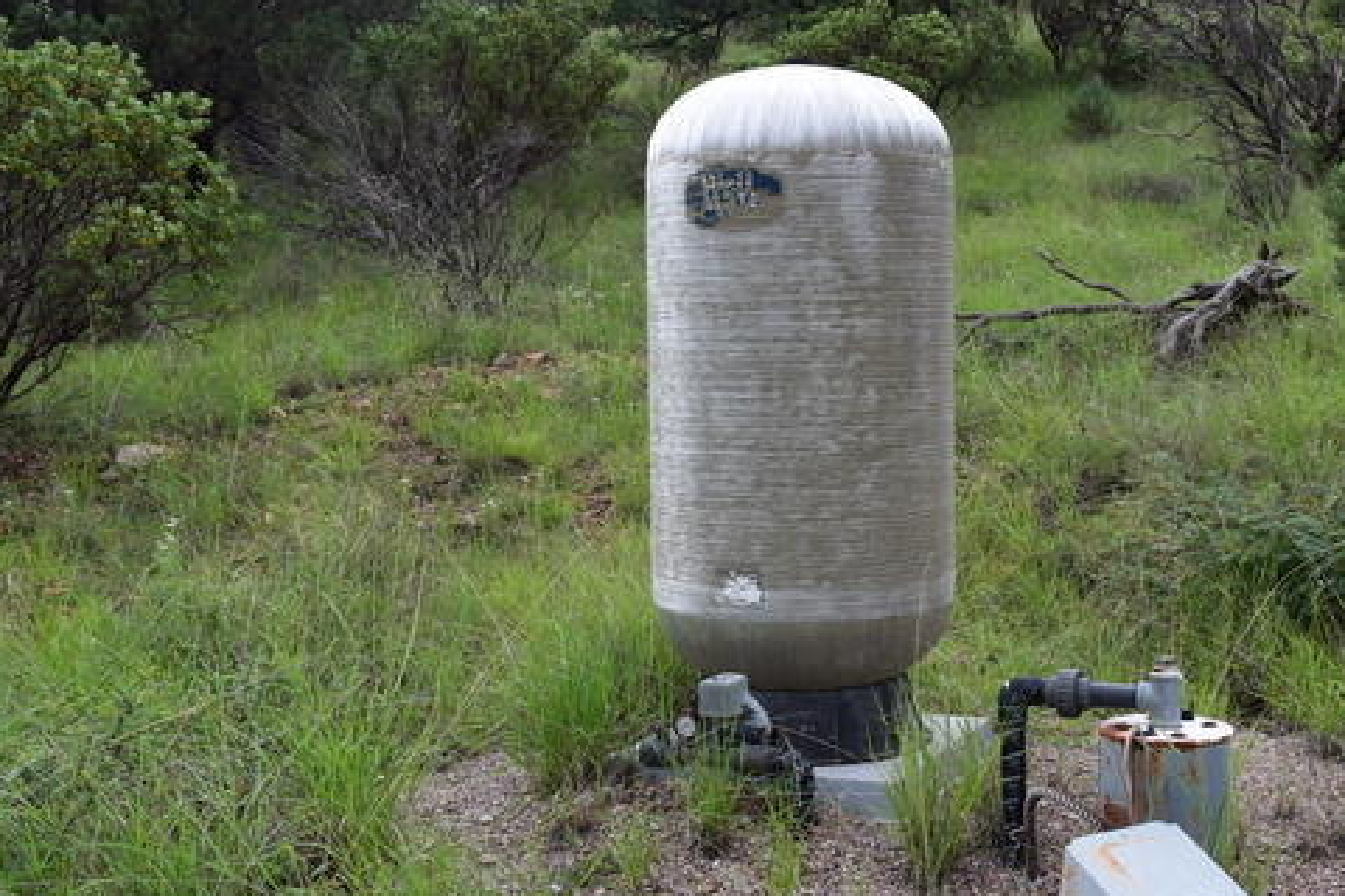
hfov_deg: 38.9
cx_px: 829
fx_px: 1891
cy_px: 484
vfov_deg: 26.7
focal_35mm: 51
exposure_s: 1/200
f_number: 10
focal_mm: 27
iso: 400
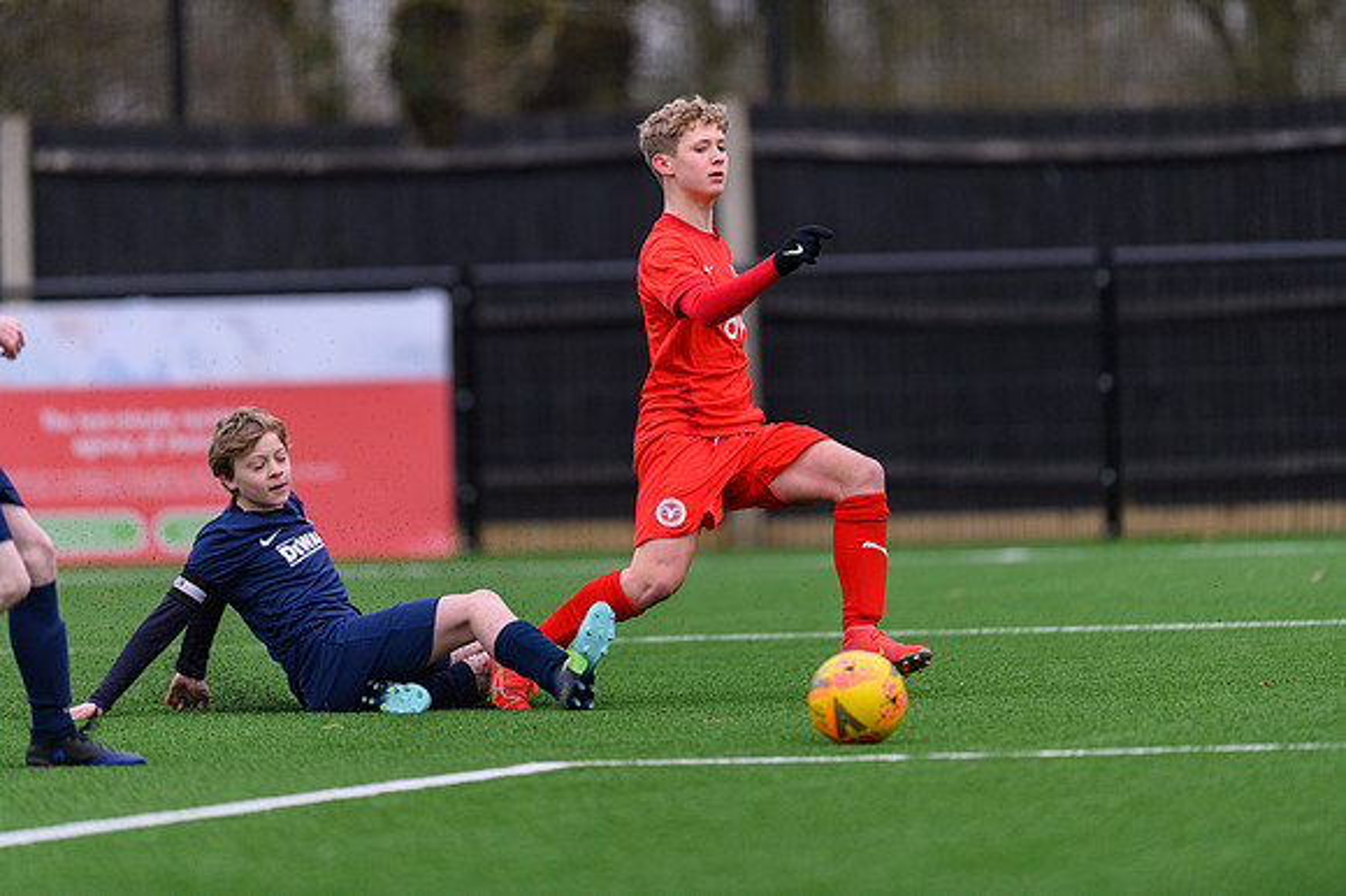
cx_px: 673
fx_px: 14946
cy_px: 448
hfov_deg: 5.2
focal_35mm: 400
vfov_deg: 3.4
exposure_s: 1/2000
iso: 2200
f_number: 2.8
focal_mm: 400
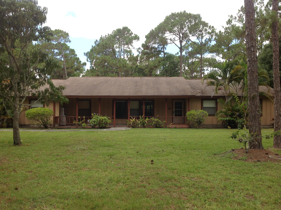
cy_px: 105
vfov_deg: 40.6
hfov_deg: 52.7
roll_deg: +0.2
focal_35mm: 35
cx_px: 140
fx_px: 284
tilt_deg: +0.7
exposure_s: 1/817
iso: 50
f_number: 2.4
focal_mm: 4.28
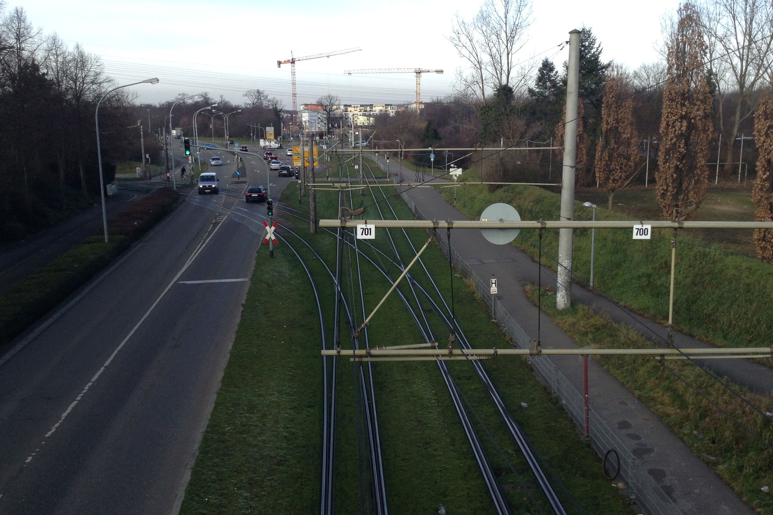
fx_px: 751
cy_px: 236
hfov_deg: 54.4
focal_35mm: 35
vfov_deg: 37.8
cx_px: 387
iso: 40
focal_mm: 3.3
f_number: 2.4
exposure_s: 1/495
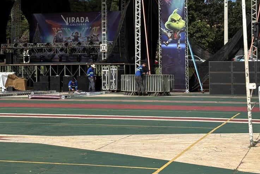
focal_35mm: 88
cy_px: 32
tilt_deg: +3.8
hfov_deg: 23.0
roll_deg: +0.1
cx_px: 76
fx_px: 636
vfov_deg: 15.4
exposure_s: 1/2857
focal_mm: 5.96
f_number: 1.6
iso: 40
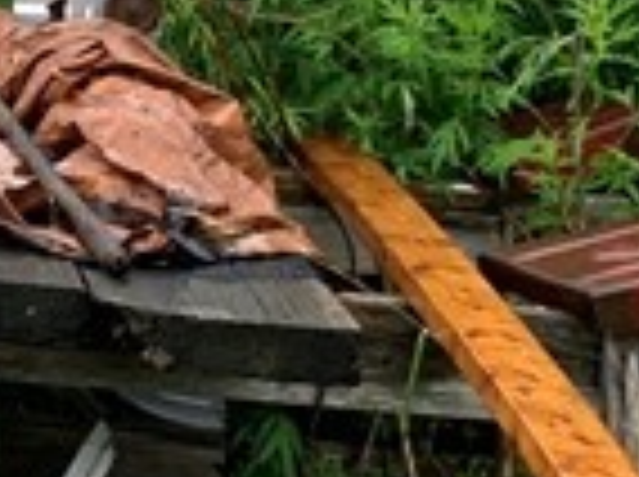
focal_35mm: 188
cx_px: -626
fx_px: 3465
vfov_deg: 7.8
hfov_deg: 9.8
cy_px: -148
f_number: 1.8
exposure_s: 1/879
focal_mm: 4.25
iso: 25
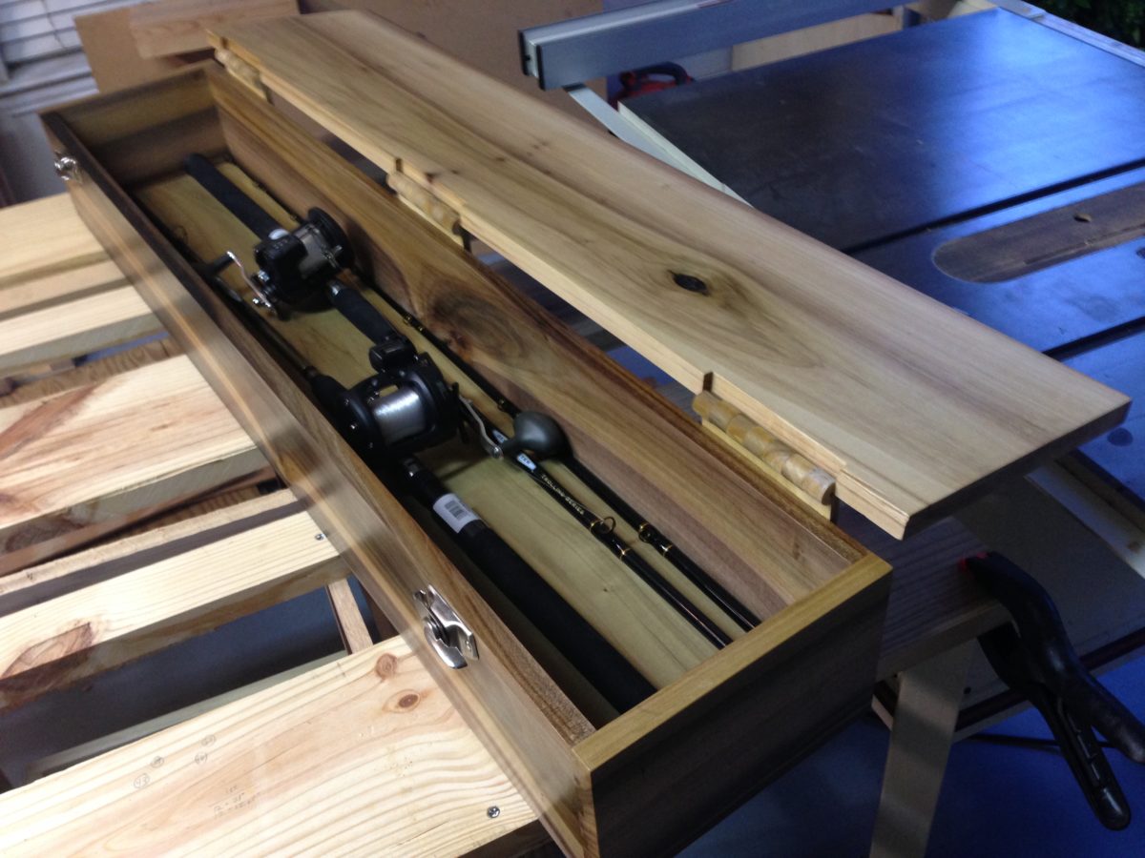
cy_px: 429
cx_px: 572
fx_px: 1092
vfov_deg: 42.9
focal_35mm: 33
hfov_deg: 55.4
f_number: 2.4
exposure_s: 1/20
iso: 160
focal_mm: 4.12
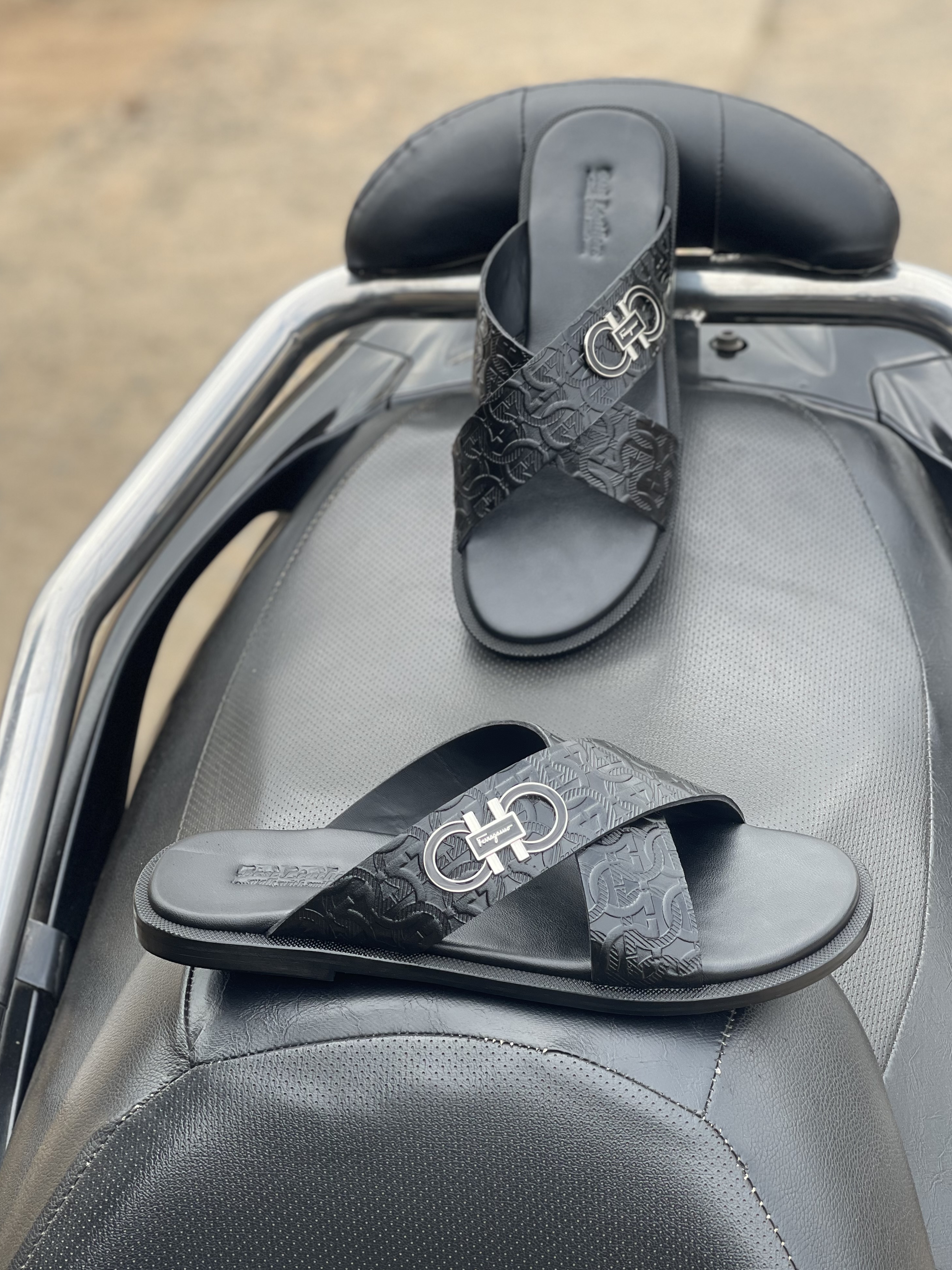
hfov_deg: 22.3
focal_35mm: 66
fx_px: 2420
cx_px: 487
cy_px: 621
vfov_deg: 29.4
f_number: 2.2
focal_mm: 7.5
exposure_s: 1/253
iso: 25
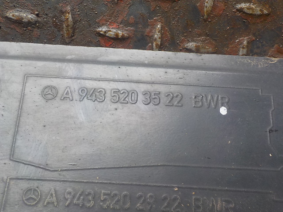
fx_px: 245
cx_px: 142
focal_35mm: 30
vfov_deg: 46.8
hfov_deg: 60.0
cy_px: 106
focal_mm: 4.1
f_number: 3.3
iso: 125
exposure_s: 1/50
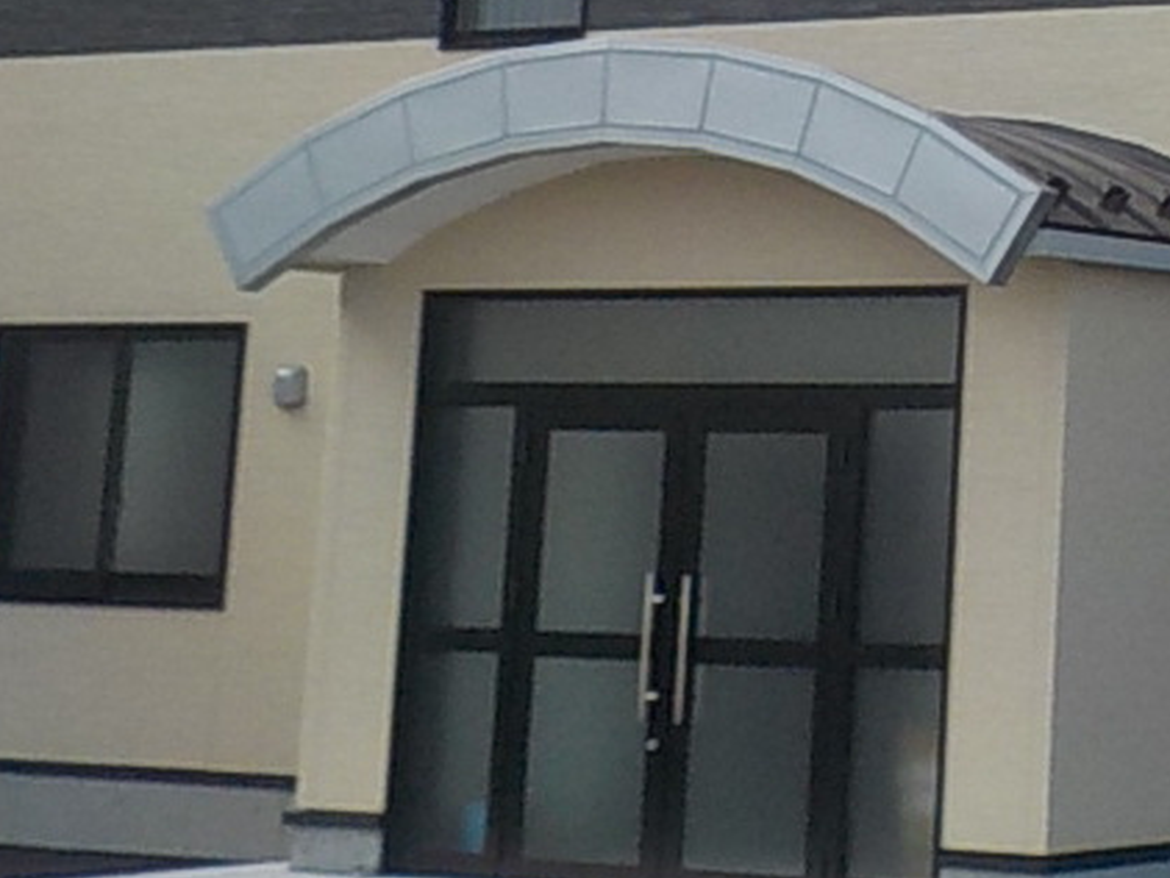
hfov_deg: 16.3
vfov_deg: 12.5
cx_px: 1526
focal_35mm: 114
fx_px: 3854
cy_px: -328
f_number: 3.3
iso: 125
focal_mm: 4.1
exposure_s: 1/640
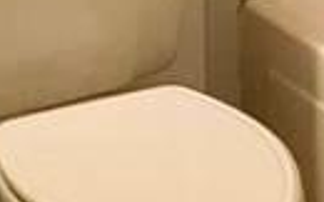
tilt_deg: -6.3
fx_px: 1667
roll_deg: -1.6
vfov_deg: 6.2
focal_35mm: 189
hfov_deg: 11.0
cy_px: -479
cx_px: 336
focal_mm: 4.15
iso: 80
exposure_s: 1/30
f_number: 2.2
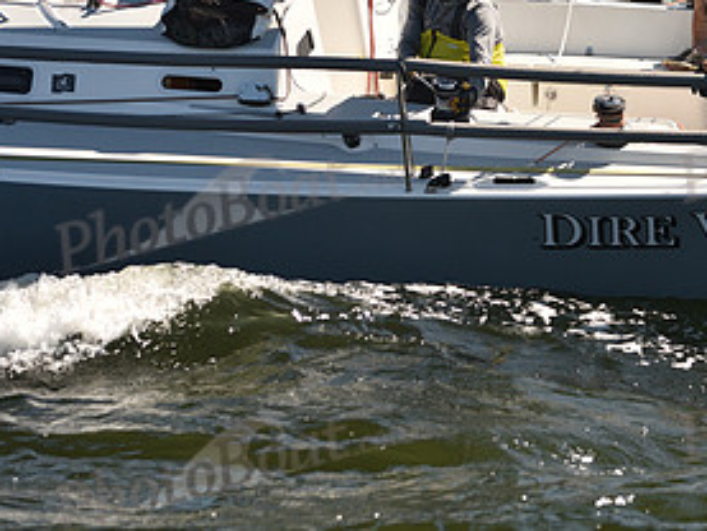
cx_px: 549
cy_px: 40
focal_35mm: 141
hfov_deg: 13.9
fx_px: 2881
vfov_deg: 10.5
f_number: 4
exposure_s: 1/1000
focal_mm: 70
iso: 250
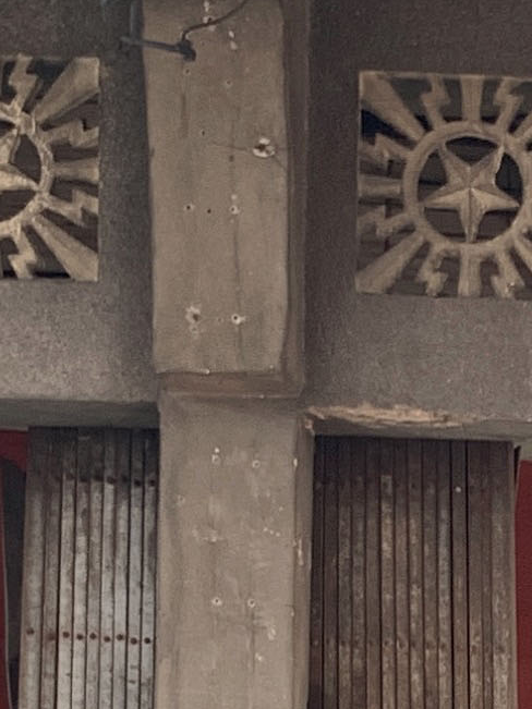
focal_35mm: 161
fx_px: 3300
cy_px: 1217
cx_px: 1012
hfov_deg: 8.8
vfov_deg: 11.5
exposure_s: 1/121
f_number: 1.8
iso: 32
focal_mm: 4.25
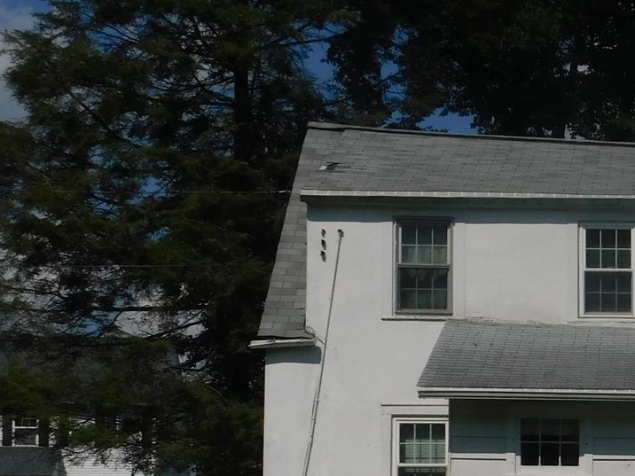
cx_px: 874
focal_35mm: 103
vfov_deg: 14.1
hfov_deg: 17.6
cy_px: 496
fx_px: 1889
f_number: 7
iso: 125
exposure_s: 1/1250
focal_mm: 6.3
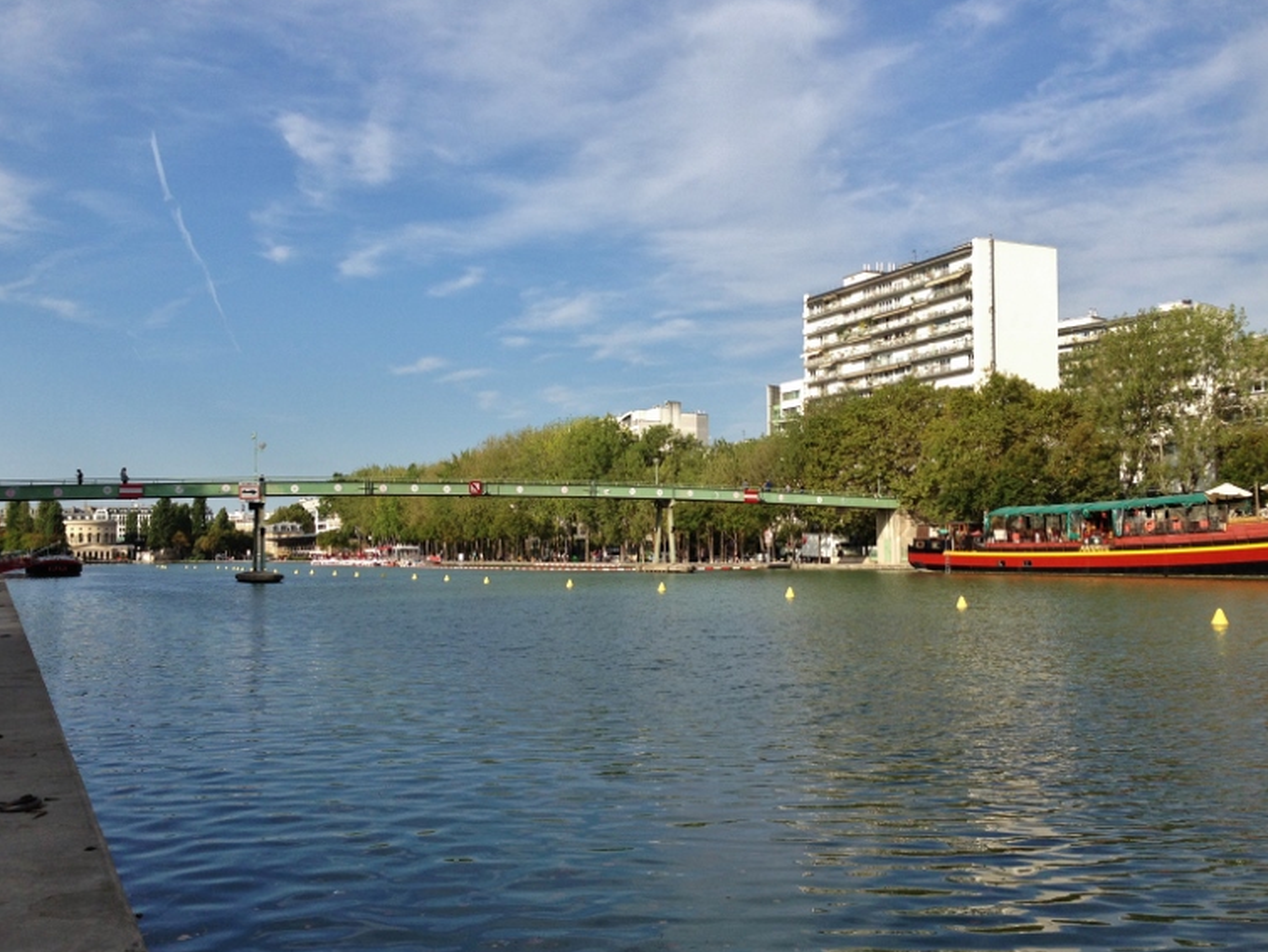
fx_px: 1282
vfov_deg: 40.7
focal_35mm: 35
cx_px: 639
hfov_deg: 52.6
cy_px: 500
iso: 50
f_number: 2.4
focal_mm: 4.13
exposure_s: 1/1290
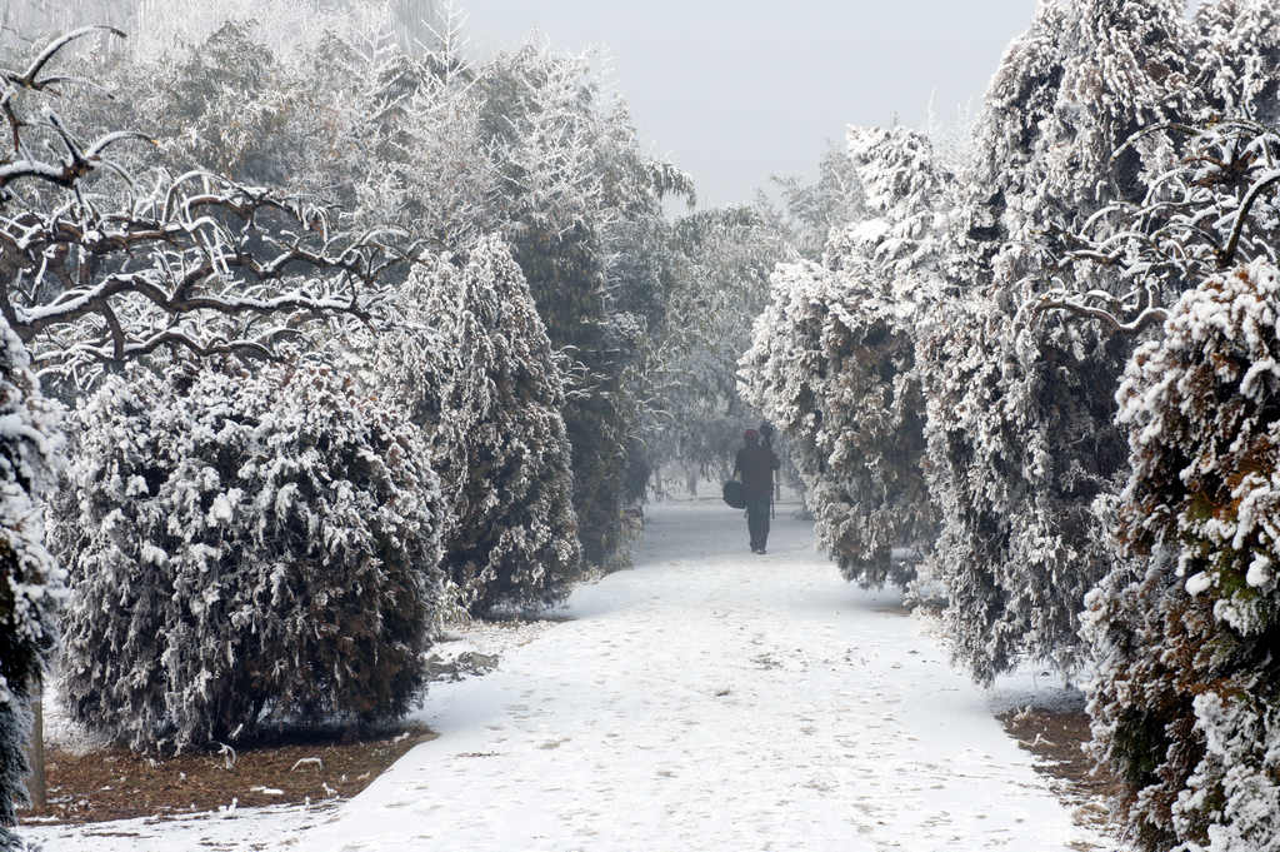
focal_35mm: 82
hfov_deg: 24.6
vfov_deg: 16.5
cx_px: 640
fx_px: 2931
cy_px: 426
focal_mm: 55
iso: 200
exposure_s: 1/250
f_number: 9
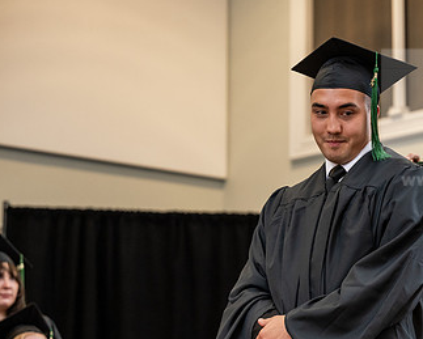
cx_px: 342
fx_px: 1667
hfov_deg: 14.4
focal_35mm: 133
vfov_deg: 11.6
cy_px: 207
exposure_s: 1/200
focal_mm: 79
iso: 1600
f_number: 3.5
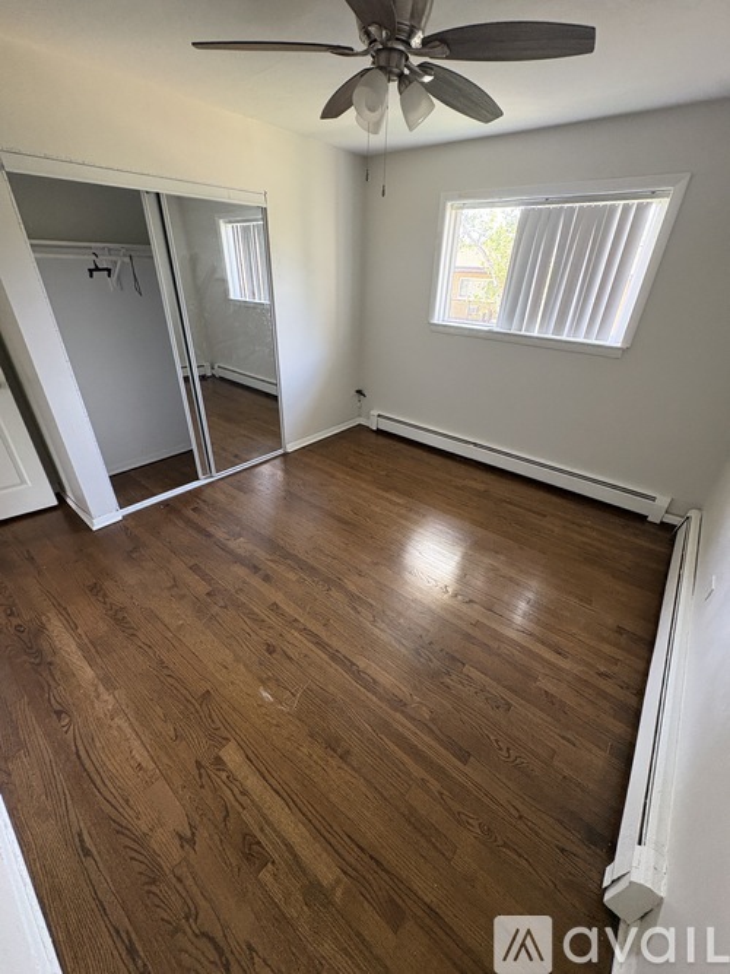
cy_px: 487
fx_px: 394
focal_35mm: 14
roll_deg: -2.2
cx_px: 365
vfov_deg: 102.1
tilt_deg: -29.8
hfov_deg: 85.7
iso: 400
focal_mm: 2.22
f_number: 2.2
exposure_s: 1/60
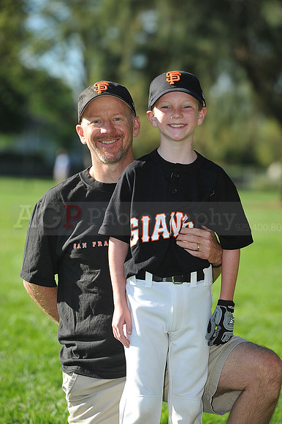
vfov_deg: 10.3
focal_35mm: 200
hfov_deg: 6.9
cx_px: 141
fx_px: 2353
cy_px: 212
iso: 200
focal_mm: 200
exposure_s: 1/800
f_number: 4.5
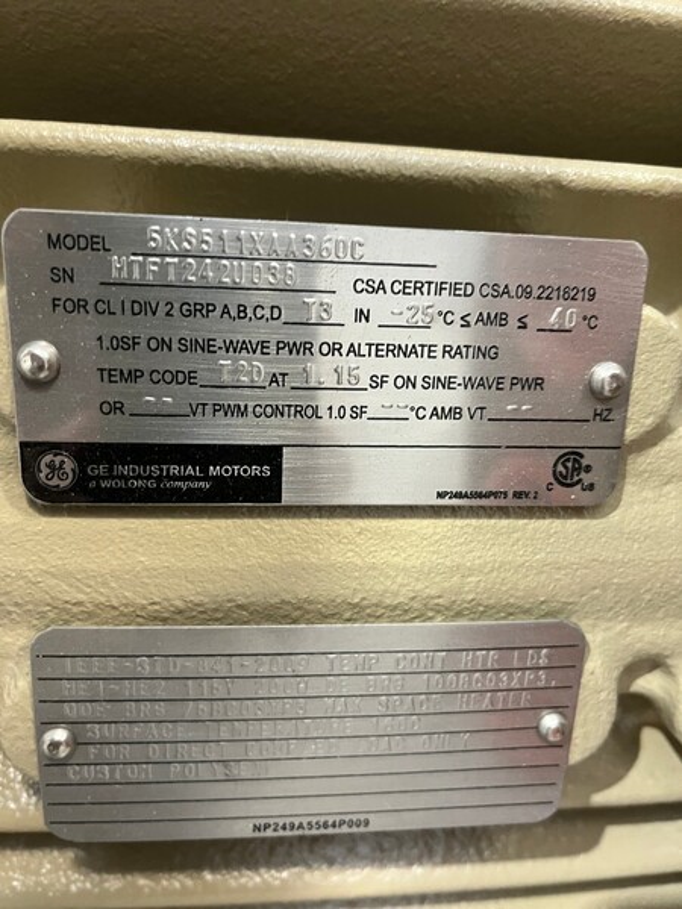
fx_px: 683
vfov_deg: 67.3
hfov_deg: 53.1
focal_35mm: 26
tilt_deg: -59.6
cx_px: 341
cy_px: 454
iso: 400
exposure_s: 1/60
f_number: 1.6
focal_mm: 5.1
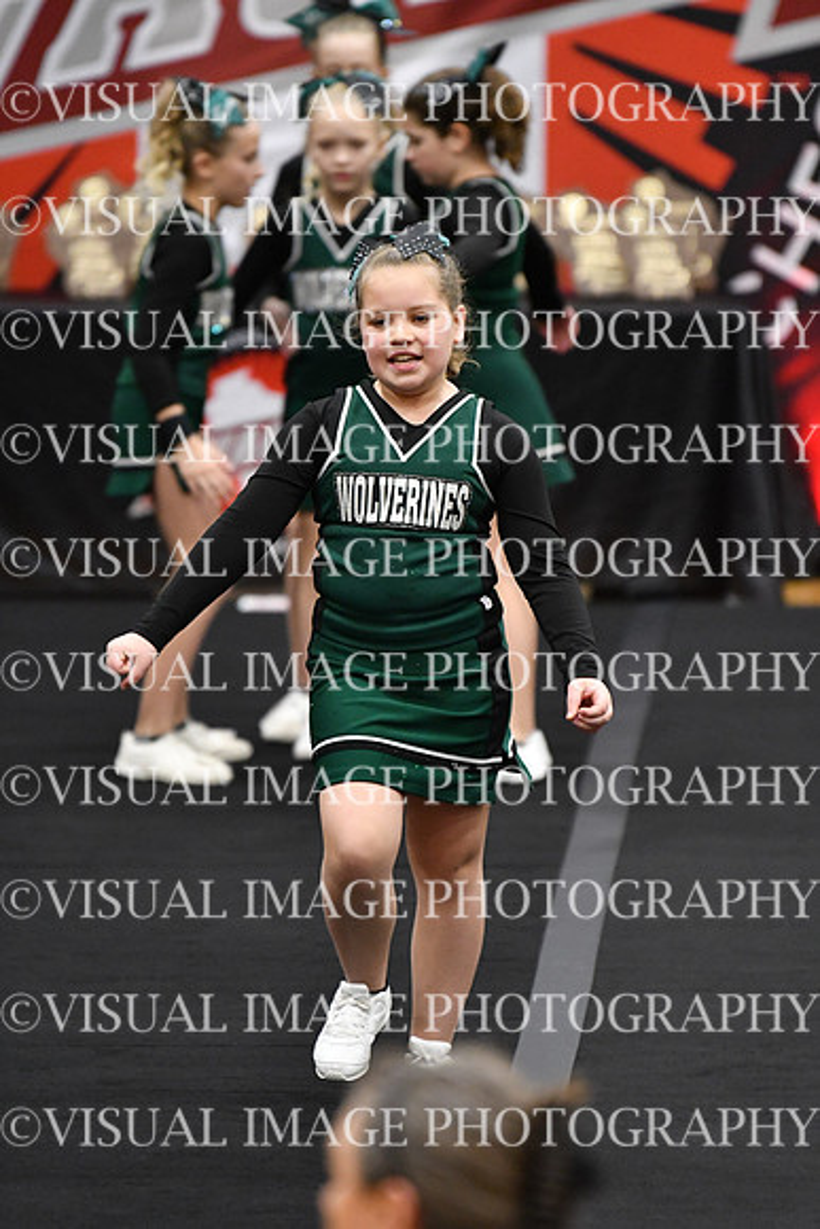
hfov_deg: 4.6
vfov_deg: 6.9
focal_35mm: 300
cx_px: 410
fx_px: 10243
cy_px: 614
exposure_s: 1/800
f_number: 2.8
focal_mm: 200
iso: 5000
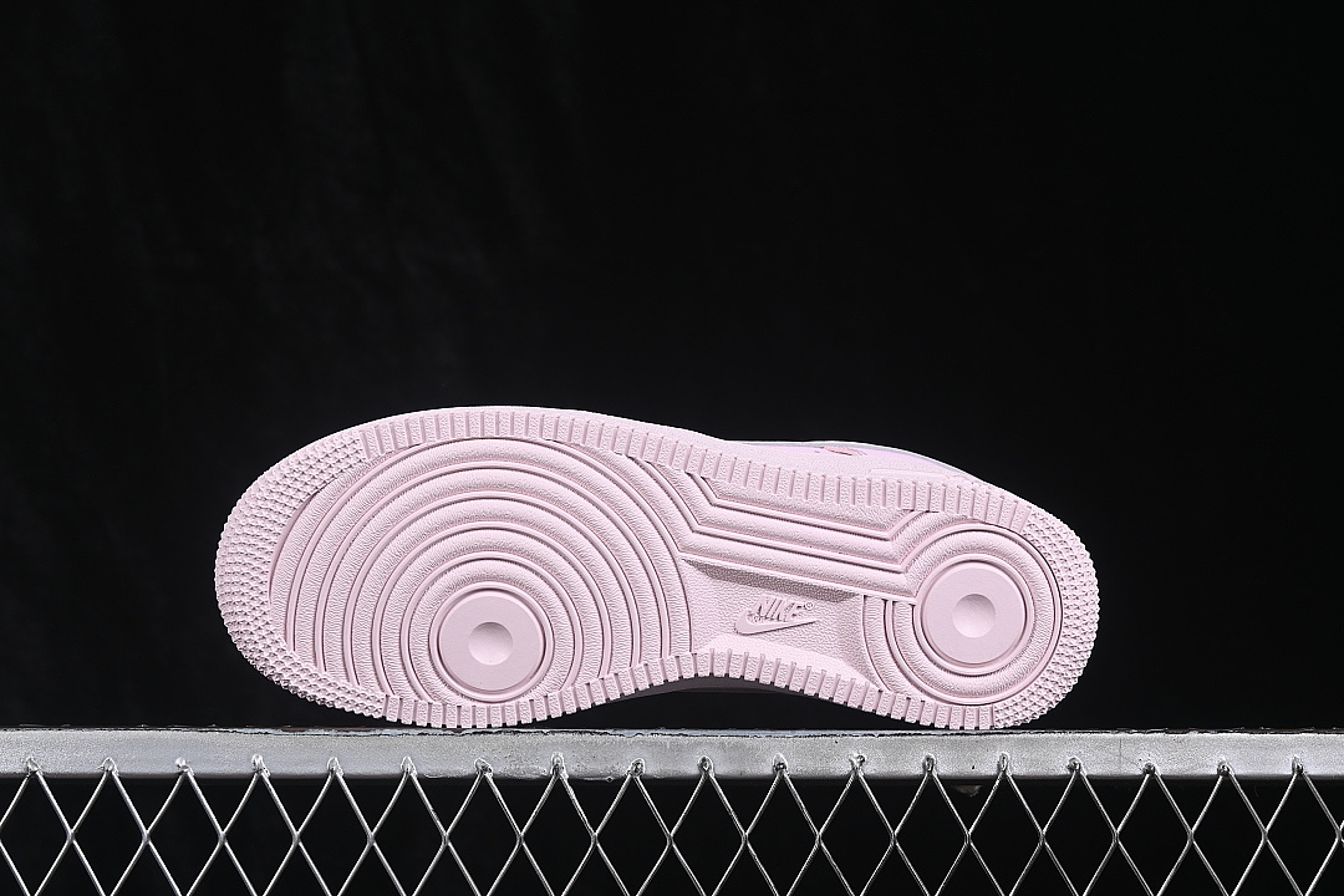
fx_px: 2800
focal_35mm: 75
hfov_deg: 27.0
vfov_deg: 18.2
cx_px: 672
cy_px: 448
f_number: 8
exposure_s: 1/80
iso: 160
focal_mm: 50
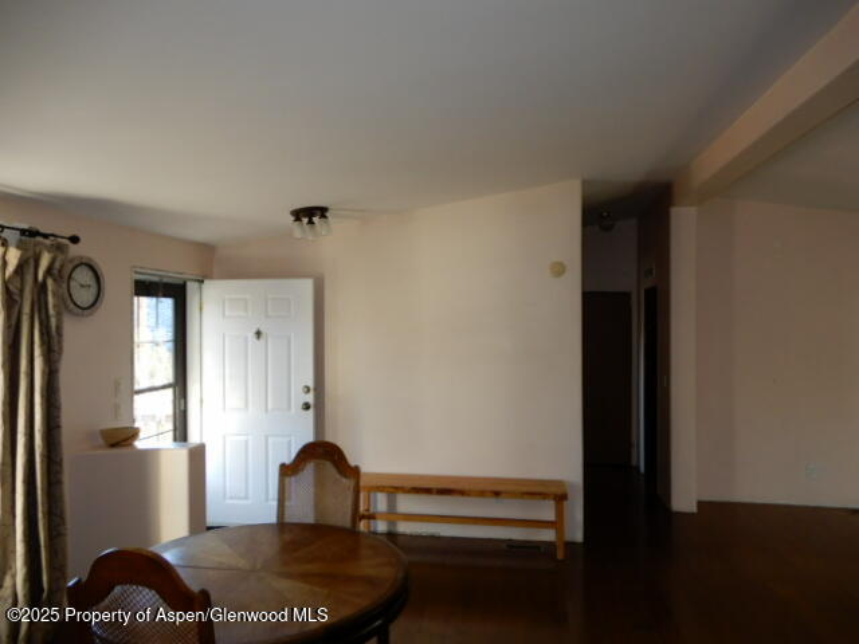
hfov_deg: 71.6
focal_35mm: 24
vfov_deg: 56.8
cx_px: 430
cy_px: 322
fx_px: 596
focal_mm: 4.3
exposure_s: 1/30
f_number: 3.4
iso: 200
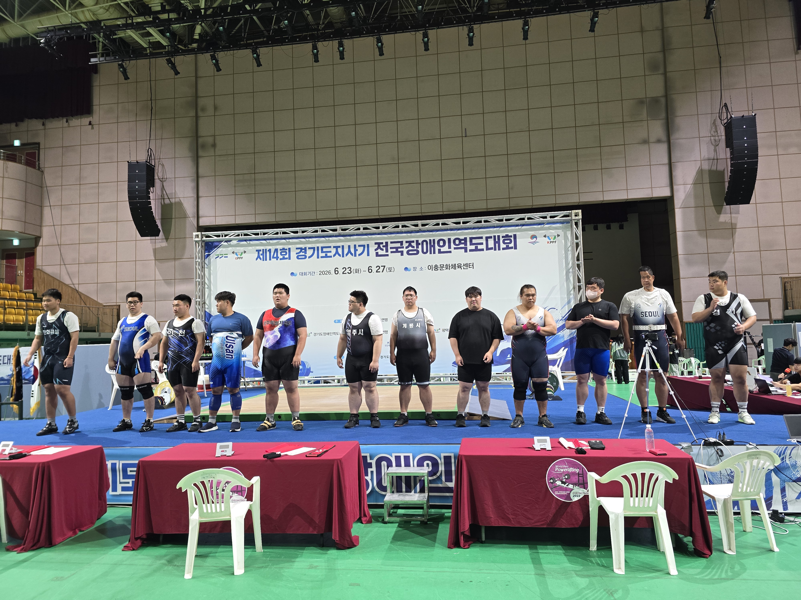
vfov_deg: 58.9
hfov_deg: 73.9
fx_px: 532
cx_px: 400
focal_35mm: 23
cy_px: 300
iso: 200
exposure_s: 1/120
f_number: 1.7
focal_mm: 6.3
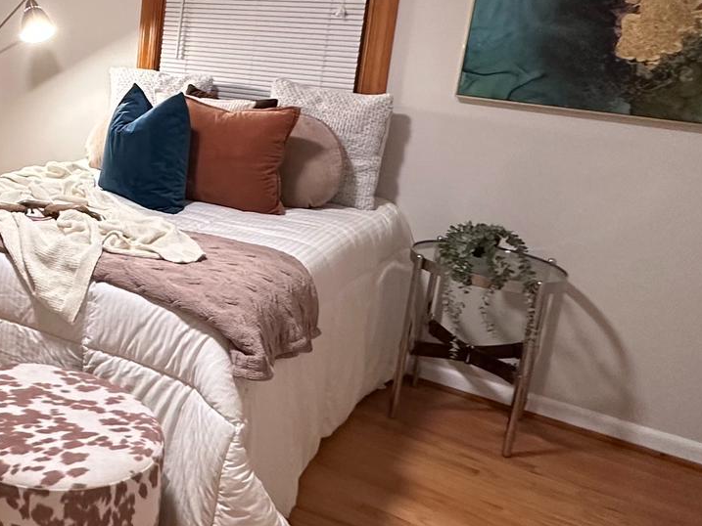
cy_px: 152
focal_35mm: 40
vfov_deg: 35.4
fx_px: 811
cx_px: -53
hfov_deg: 39.2
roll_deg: -3.0
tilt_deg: -11.3
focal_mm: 2.22
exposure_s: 1/60
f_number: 2.2
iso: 320
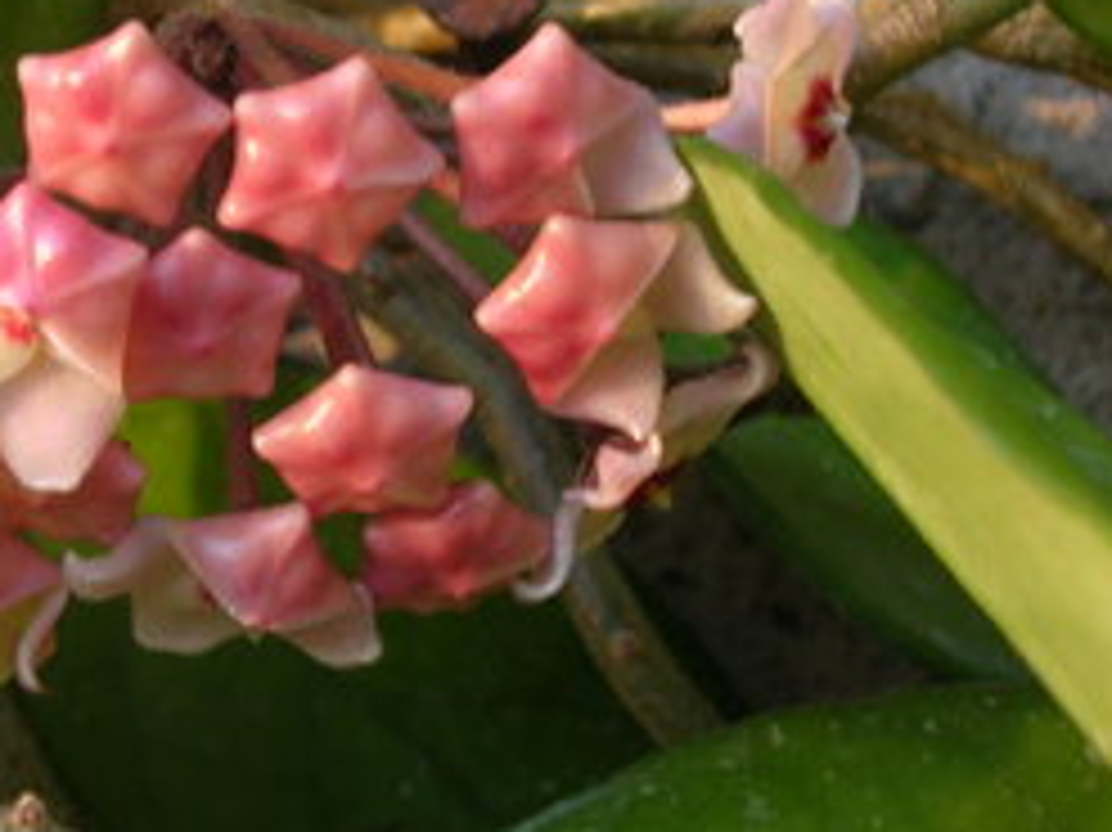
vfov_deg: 18.0
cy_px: 391
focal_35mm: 82
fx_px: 2633
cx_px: 257
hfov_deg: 23.6
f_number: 3.2
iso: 50
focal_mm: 7.7
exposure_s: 1/65
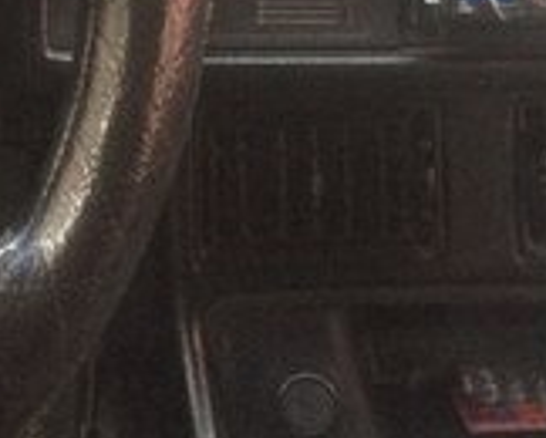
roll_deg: +0.6
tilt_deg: -23.9
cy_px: -291
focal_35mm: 115
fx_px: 1861
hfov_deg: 16.6
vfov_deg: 12.5
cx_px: 135
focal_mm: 4.15
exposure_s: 1/33
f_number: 2.2
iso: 250
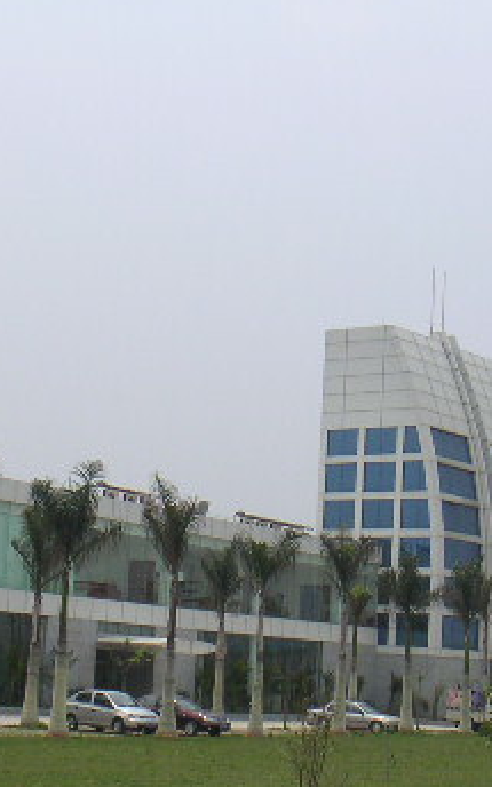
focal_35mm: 75
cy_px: 407
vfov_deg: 27.5
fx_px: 1609
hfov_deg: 17.4
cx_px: 245
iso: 50
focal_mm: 6
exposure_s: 1/250
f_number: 6.7
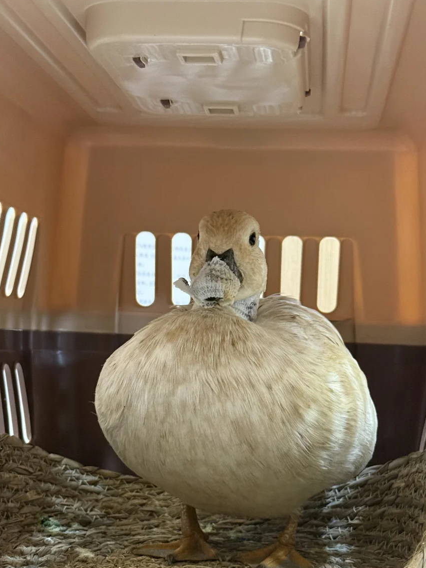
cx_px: 210
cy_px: 358
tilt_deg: -0.6
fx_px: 1001
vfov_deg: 31.5
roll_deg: -2.3
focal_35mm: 61
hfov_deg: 24.0
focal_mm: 6.76
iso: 400
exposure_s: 1/33
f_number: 1.78
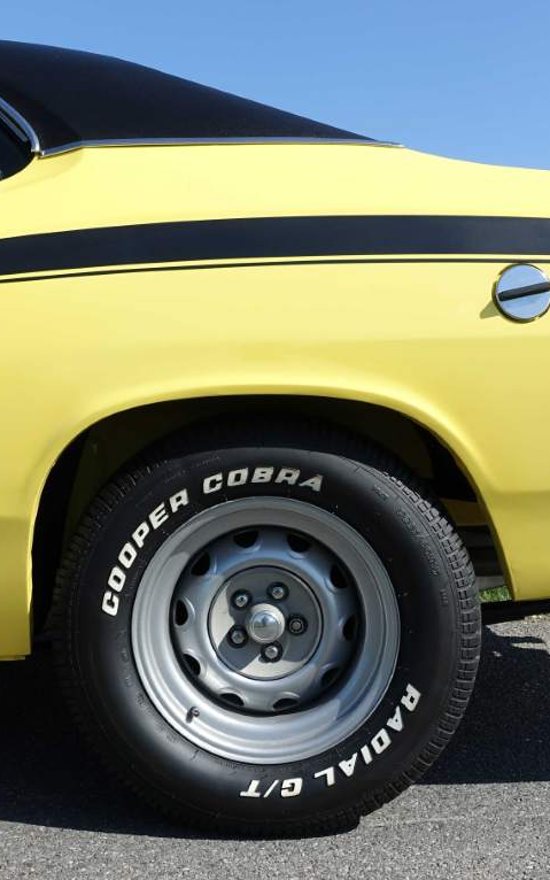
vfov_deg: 43.5
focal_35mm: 46
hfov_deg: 28.0
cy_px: 440
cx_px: 227
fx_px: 1103
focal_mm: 10.89
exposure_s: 1/800
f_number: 4.5
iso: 125
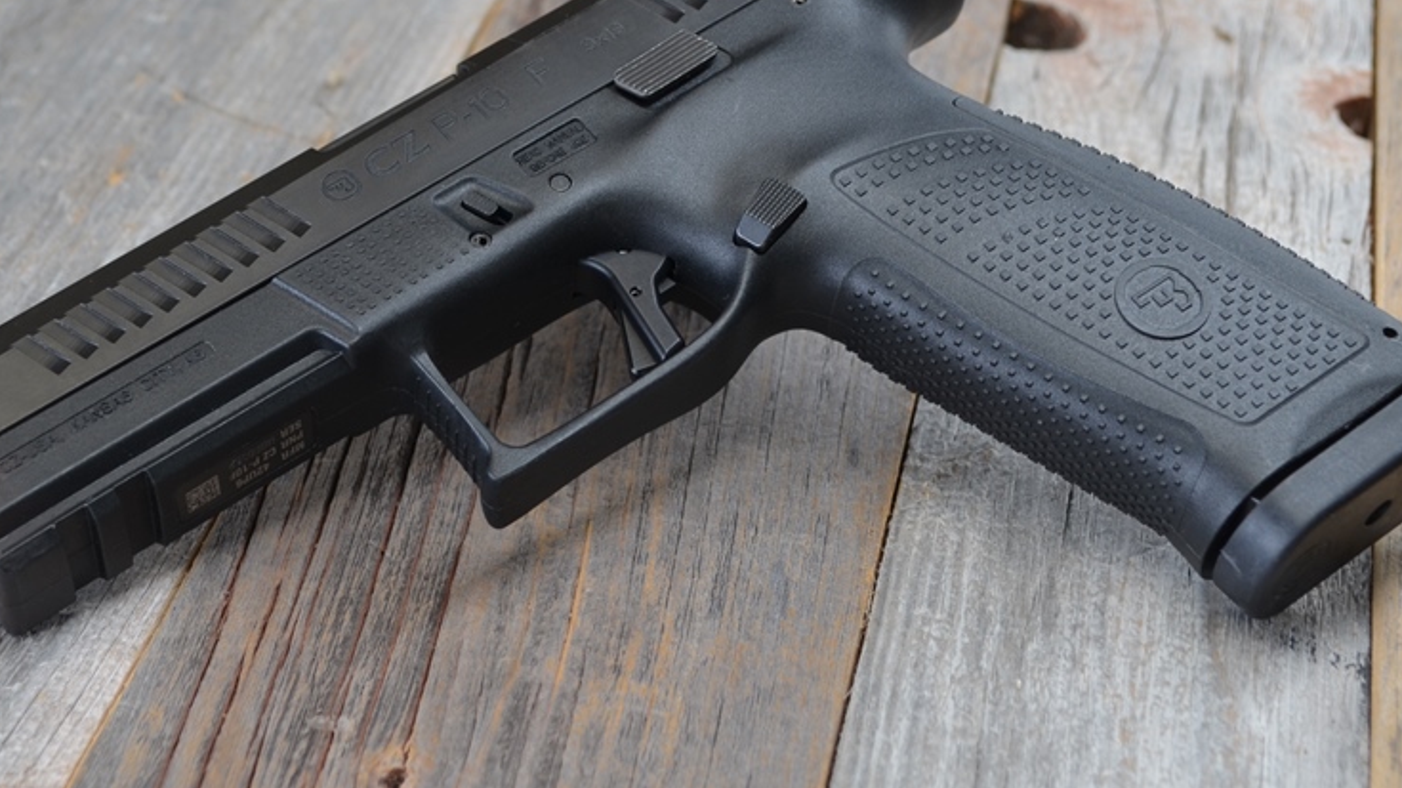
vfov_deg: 14.5
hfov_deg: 25.6
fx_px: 3085
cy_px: 259
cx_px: 624
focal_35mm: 83
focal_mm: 38
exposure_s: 1/60
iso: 200
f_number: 6.3
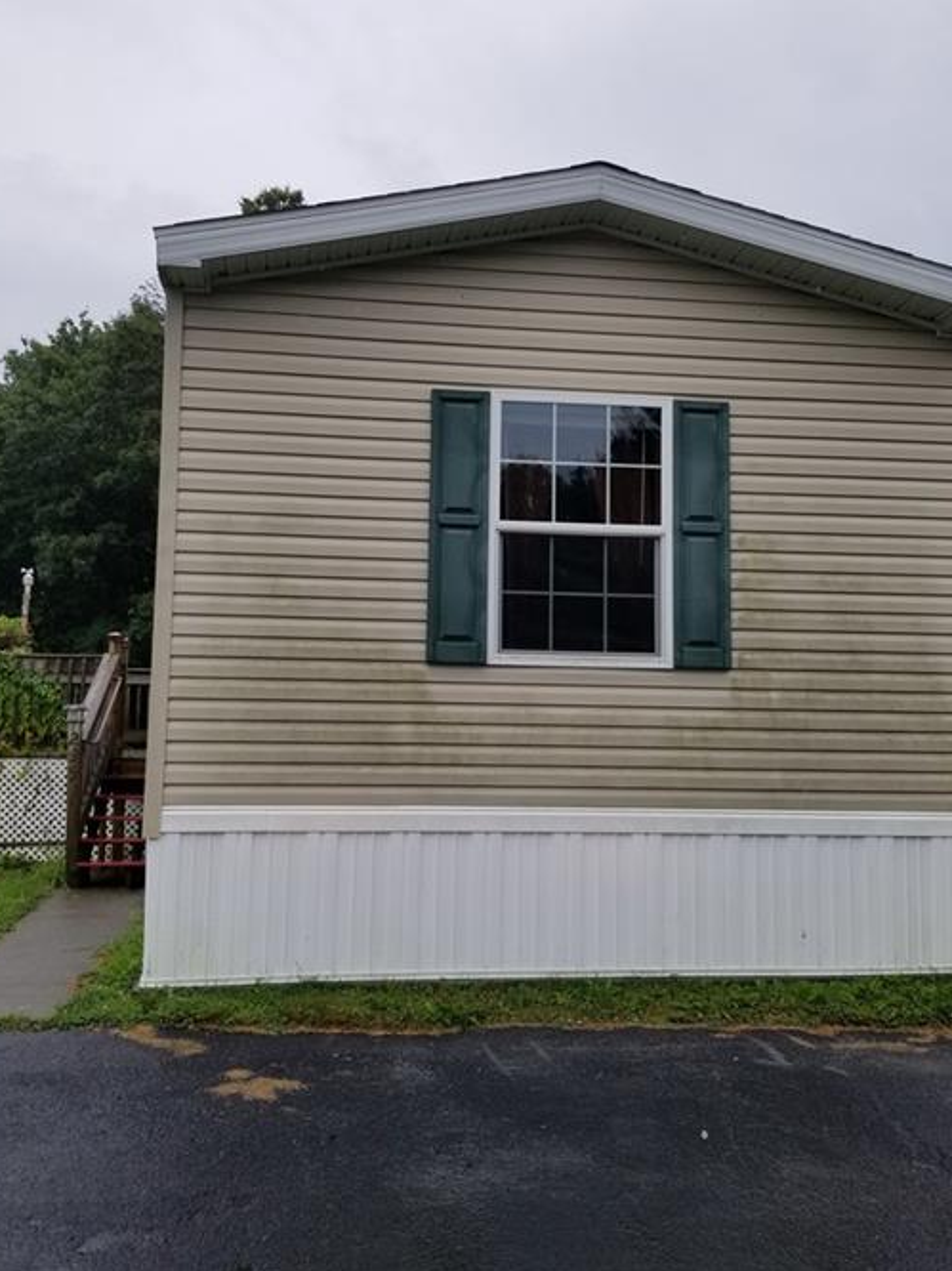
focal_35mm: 30
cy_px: 637
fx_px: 1101
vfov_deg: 60.0
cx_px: 464
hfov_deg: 46.8
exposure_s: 1/1832
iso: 50
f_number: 1.7
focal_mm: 4.25
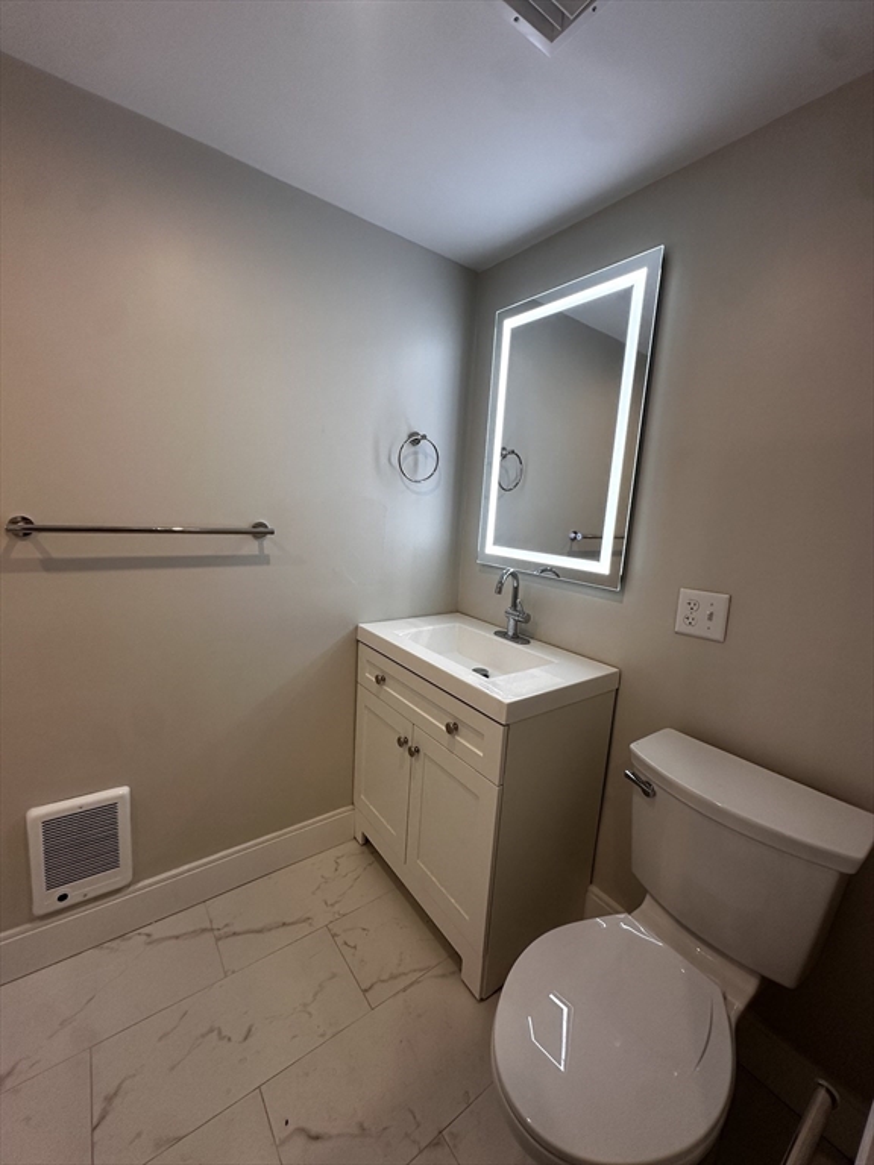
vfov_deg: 102.1
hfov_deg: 85.7
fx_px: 471
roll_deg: -3.6
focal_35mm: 14
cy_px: 582
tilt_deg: -10.2
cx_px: 437
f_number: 2.2
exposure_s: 1/120
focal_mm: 2.22
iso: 100
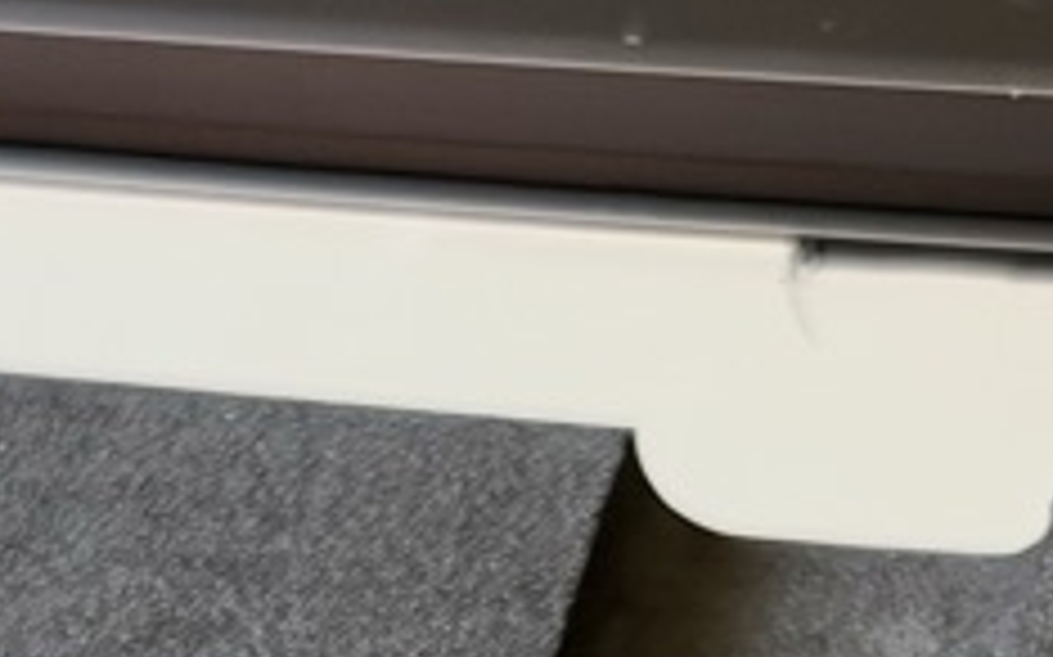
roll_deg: +3.0
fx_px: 4360
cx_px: 567
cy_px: 1278
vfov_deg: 8.2
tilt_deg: -37.8
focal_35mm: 152
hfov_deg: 13.8
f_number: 1.48
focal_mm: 6.93
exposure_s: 1/40
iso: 500
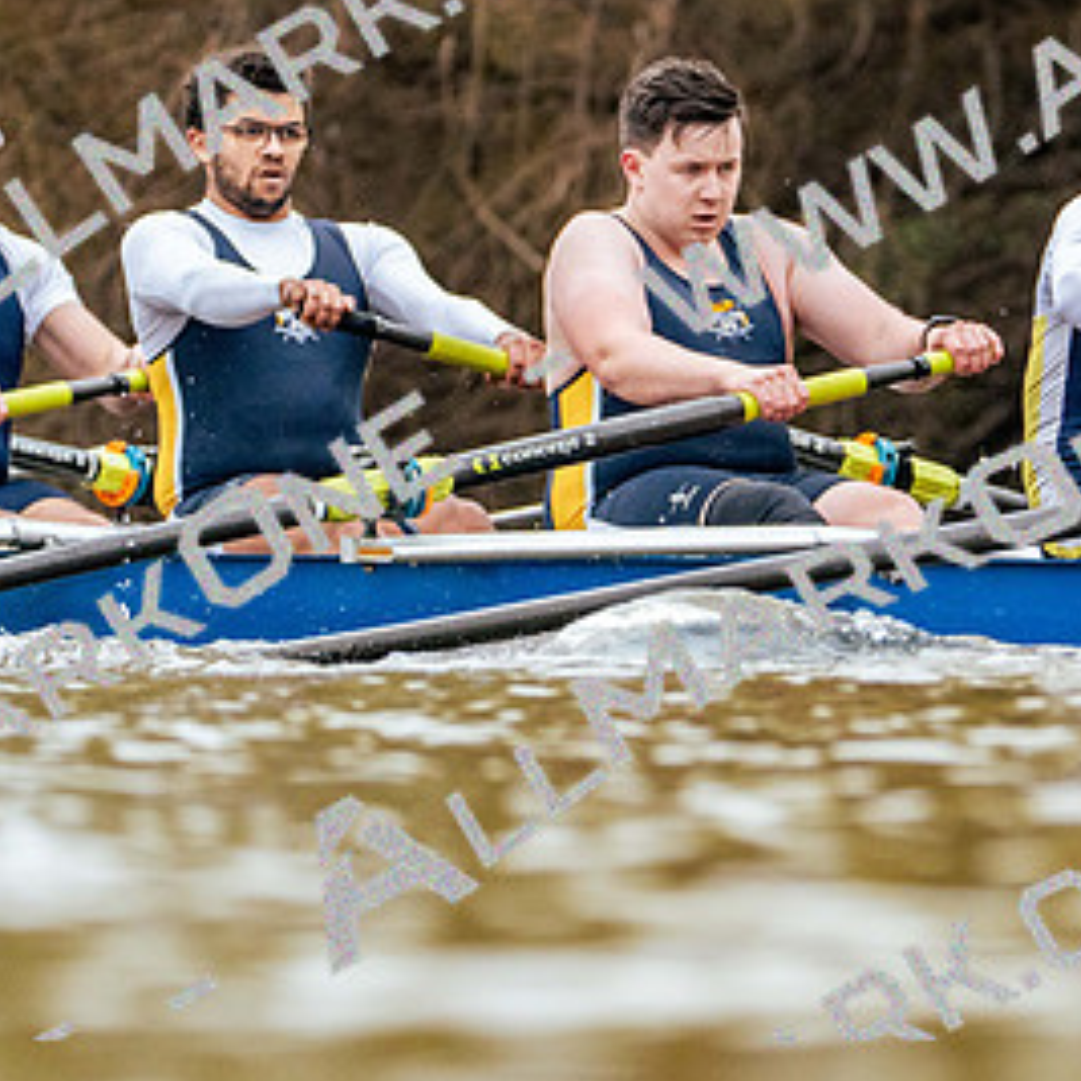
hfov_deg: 3.1
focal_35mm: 570
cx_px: 1138
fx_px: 20139
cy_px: 346
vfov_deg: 3.1
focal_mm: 309
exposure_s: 1/2000
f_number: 6.3
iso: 5000
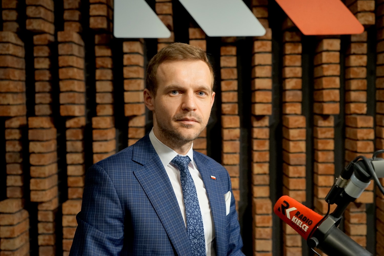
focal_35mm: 37
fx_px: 395
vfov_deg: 35.9
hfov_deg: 51.9
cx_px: 192
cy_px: 128
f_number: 4
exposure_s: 1/160
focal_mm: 37
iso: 1600
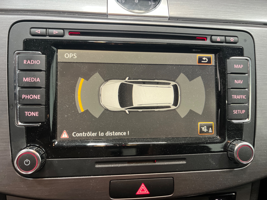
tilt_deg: -29.7
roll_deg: -4.1
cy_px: 100
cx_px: 134
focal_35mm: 26
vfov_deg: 53.1
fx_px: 201
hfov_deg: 67.3
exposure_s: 1/50
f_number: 1.6
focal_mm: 5.1
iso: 320
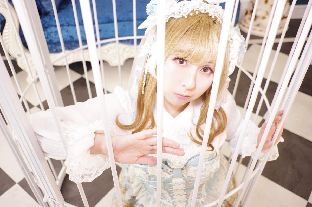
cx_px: 156
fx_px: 268
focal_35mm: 31
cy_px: 104
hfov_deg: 60.3
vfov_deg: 42.3
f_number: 3.2
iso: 400
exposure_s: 1/80
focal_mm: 21
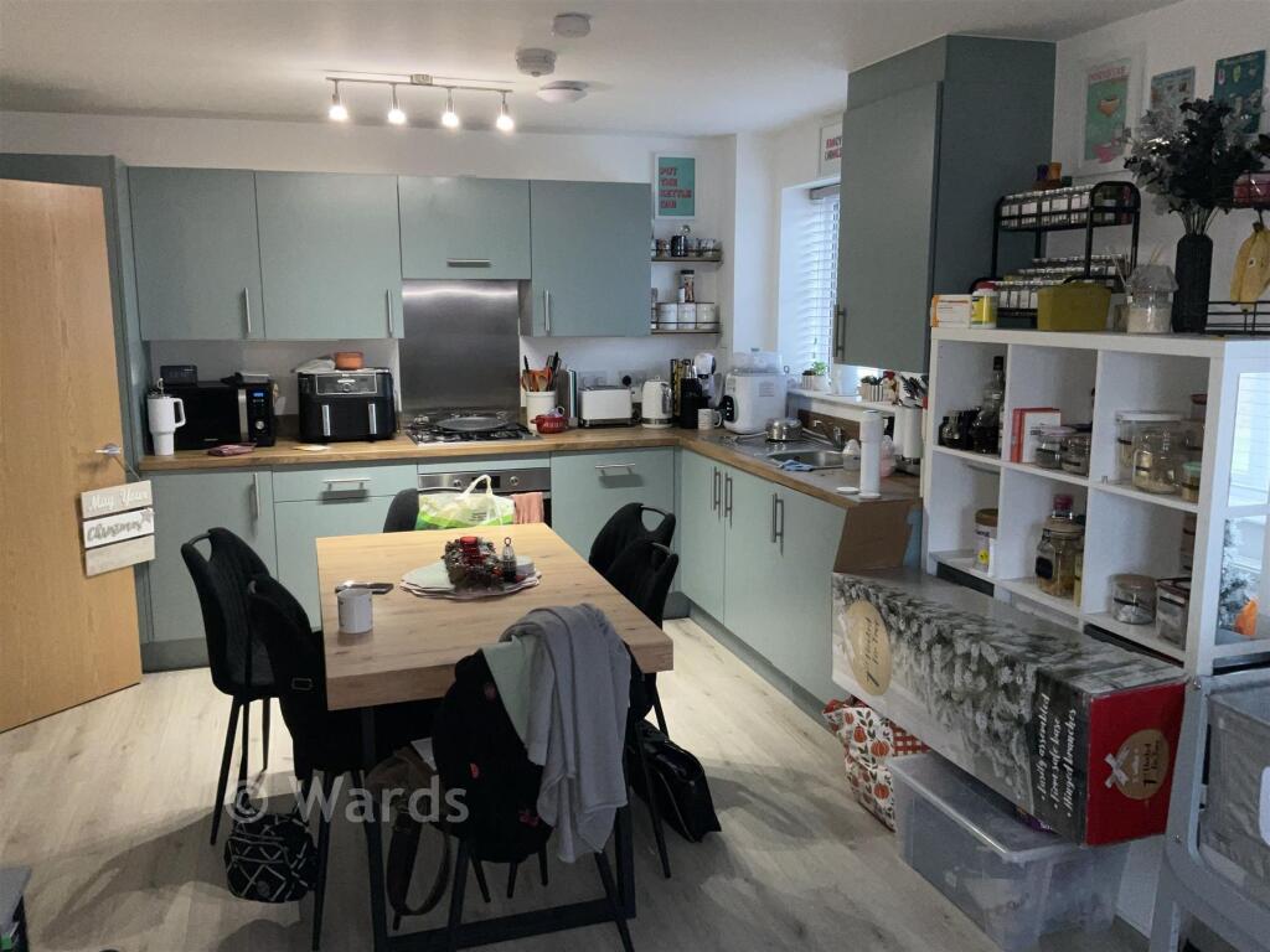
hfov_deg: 61.7
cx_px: 635
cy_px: 476
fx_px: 1064
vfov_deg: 48.2
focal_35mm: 29
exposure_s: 1/50
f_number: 1.8
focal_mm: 3
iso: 80
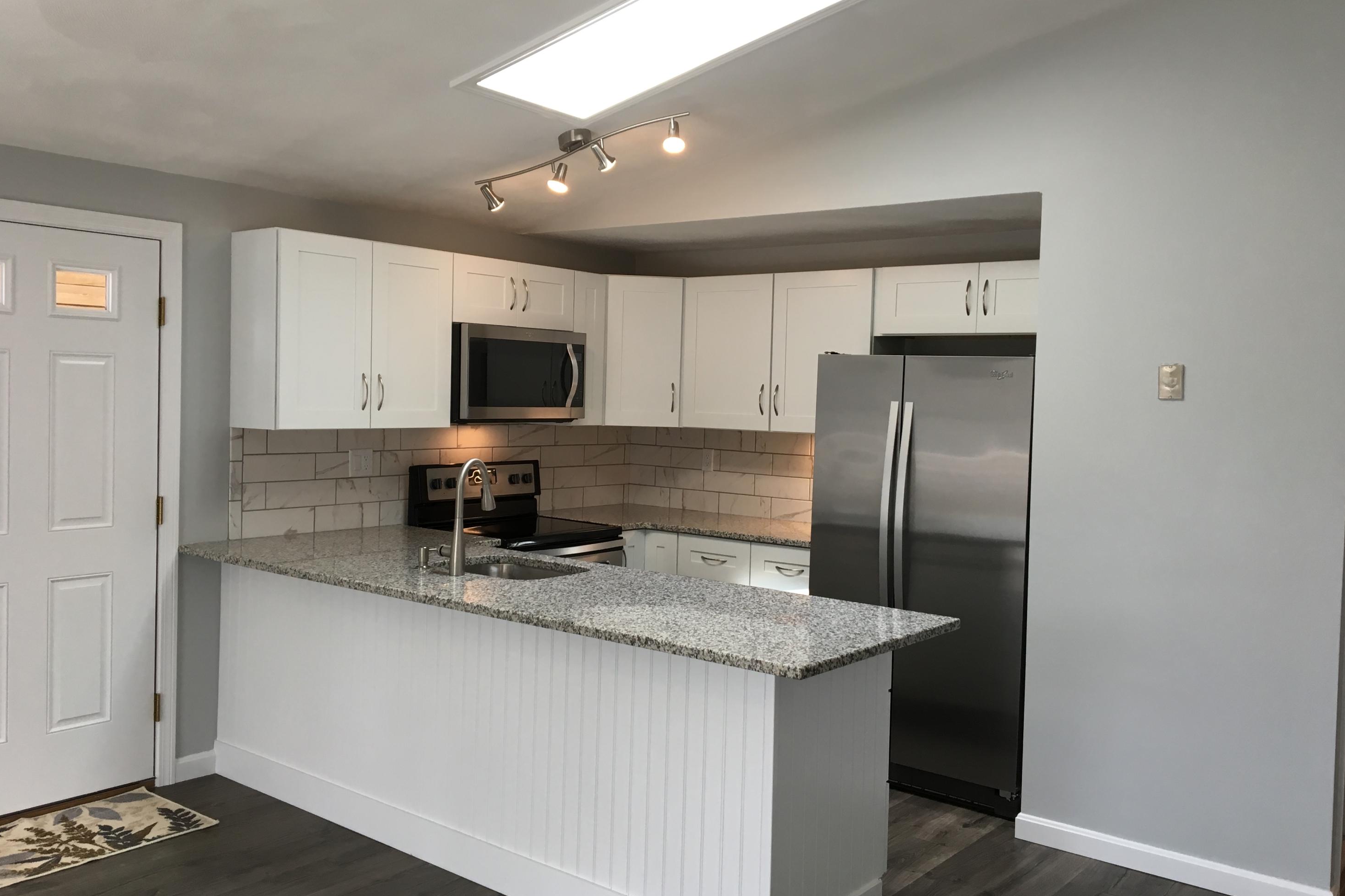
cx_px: 675
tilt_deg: -2.5
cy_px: 436
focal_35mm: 31
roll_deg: -1.2
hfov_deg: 60.3
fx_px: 1158
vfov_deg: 42.3
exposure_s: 1/40
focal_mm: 4.15
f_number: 2.2
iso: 32
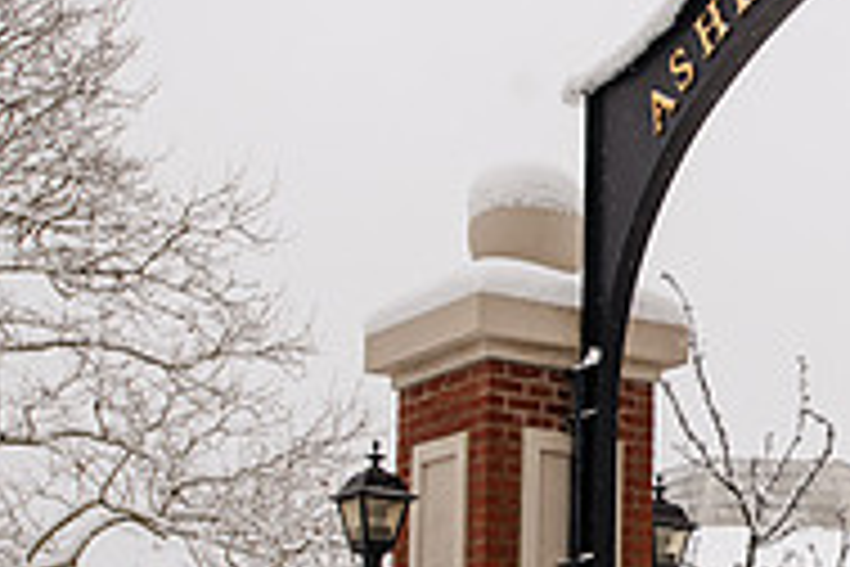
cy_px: 475
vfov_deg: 13.9
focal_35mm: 98
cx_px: 1070
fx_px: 2314
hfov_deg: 19.4
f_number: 5
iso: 200
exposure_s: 1/500
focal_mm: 32
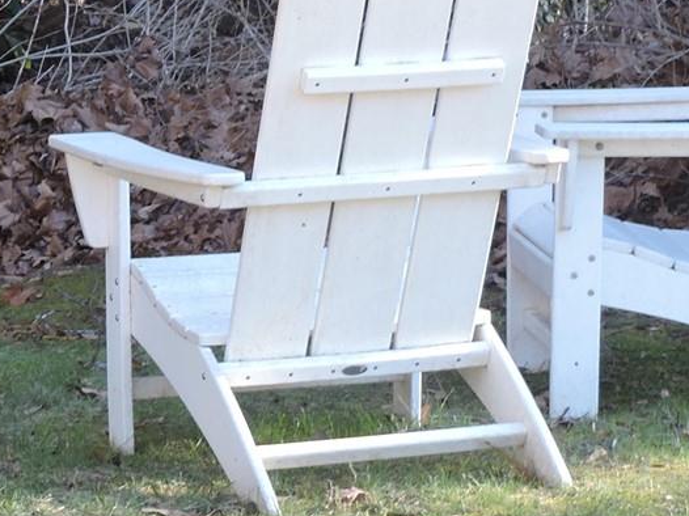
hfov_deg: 10.8
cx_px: 168
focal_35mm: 183
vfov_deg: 8.1
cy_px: 152
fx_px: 3641
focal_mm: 8.4
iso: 100
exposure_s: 1/80
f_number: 3.5
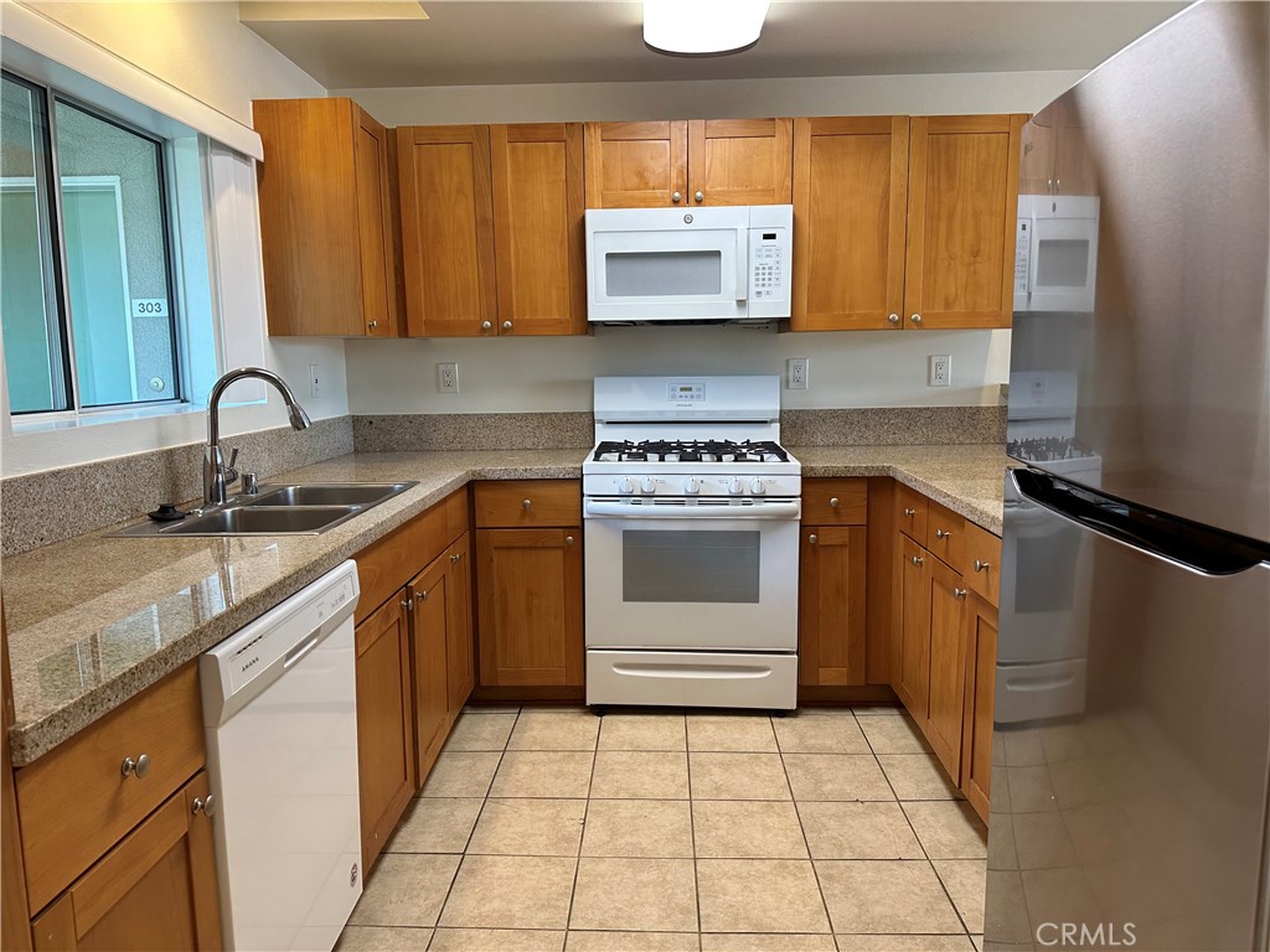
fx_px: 881
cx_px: 635
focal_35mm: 24
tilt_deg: -6.3
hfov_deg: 71.6
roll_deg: +0.9
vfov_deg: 56.8
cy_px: 476
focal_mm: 6.86
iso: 125
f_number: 1.78
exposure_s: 1/120
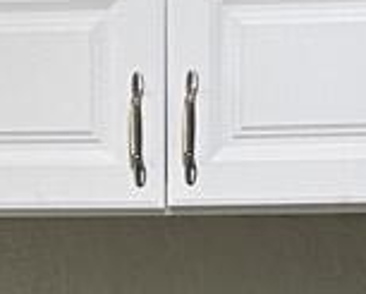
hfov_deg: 9.1
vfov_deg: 6.8
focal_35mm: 212
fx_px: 2301
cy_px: 772
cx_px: 89
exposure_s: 1/60
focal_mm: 5.1
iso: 125
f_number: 1.6
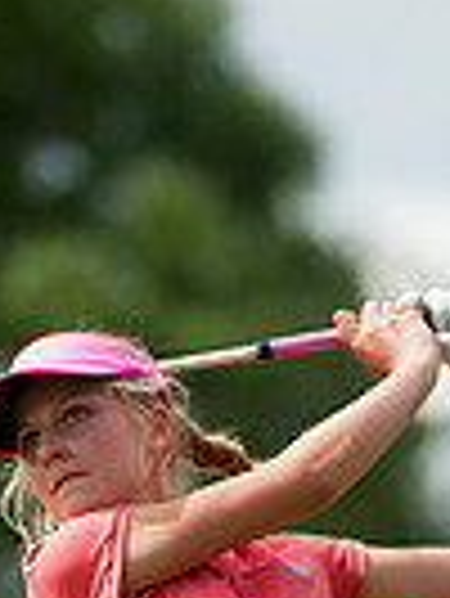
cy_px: 958
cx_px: 142
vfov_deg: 2.0
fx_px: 16855
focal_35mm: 974
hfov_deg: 1.5
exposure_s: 1/5000
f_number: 6.3
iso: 320
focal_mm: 300
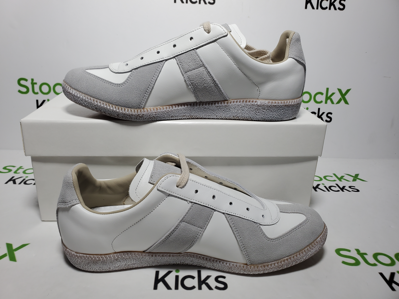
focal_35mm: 26
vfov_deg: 53.1
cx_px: 200
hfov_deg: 67.3
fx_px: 300
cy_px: 150
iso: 50
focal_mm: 4.3
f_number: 2.4
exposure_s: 1/297
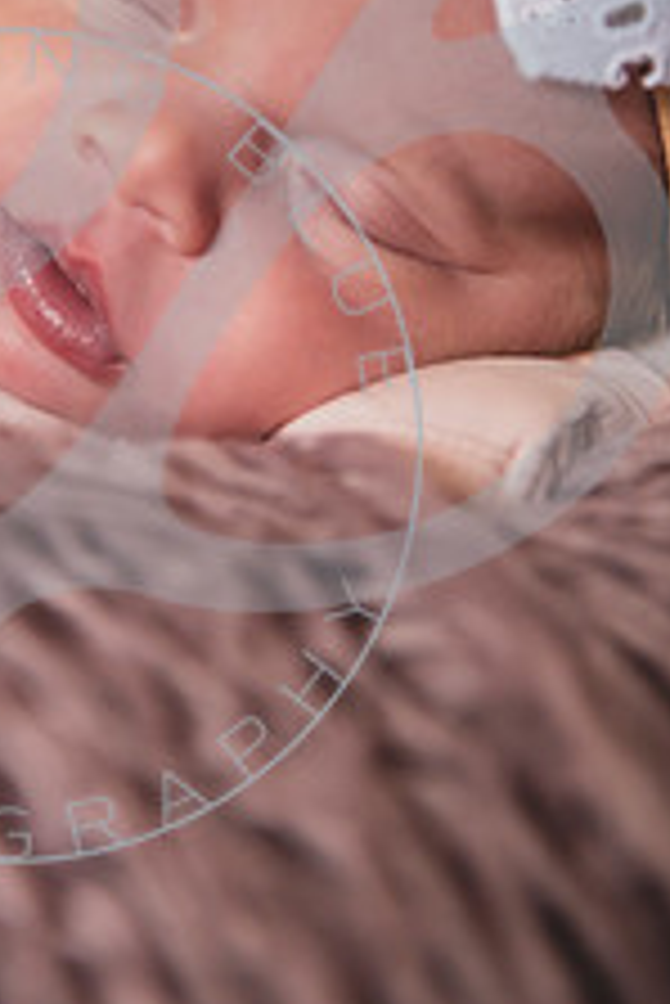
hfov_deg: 12.3
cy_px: 104
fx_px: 3094
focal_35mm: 111
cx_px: 207
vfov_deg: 18.1
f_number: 2.8
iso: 1000
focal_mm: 55
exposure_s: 1/250
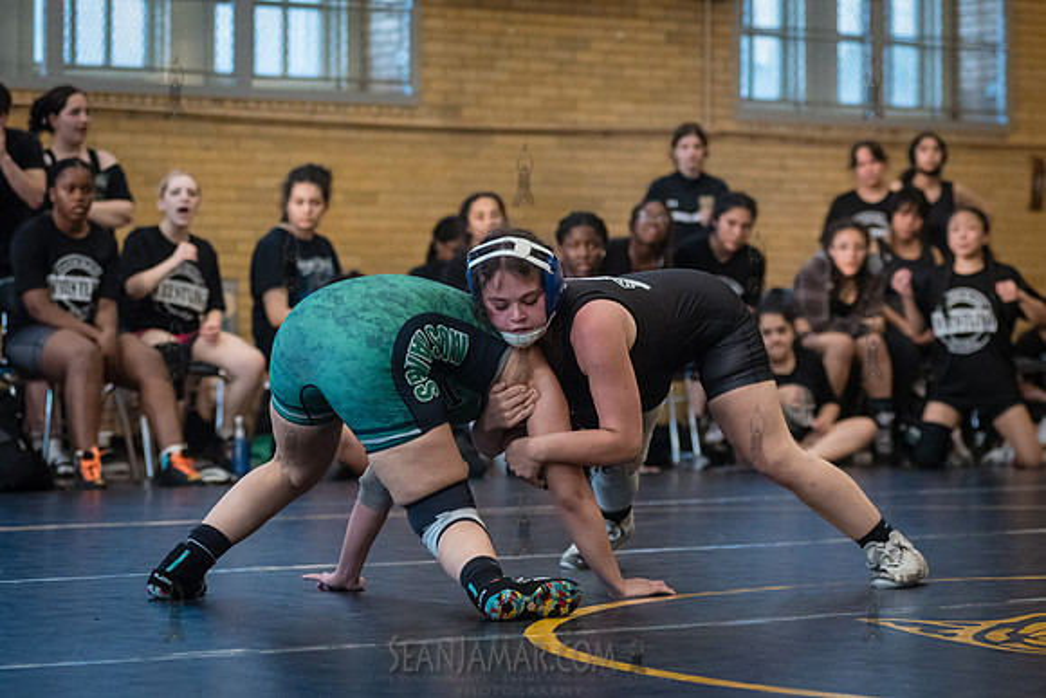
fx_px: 3402
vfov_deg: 11.7
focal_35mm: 117
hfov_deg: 17.5
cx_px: 549
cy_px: 325
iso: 5000
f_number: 3.5
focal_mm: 100
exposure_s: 1/400
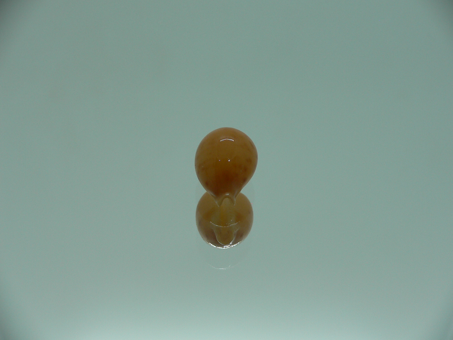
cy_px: 170
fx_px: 458
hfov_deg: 52.6
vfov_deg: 40.7
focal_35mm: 35
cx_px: 226
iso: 80
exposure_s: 1/60
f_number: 2.8
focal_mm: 4.6
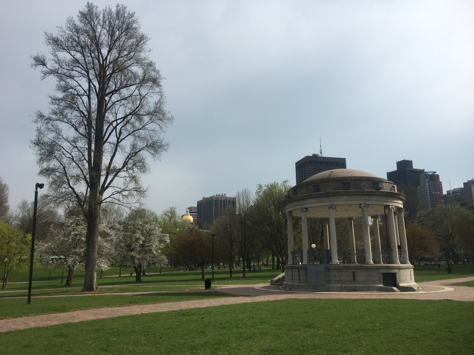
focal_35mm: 29
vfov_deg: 48.2
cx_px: 237
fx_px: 397
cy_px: 178
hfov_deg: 61.7
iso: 25
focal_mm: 4.15
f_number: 2.2
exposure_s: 1/2564
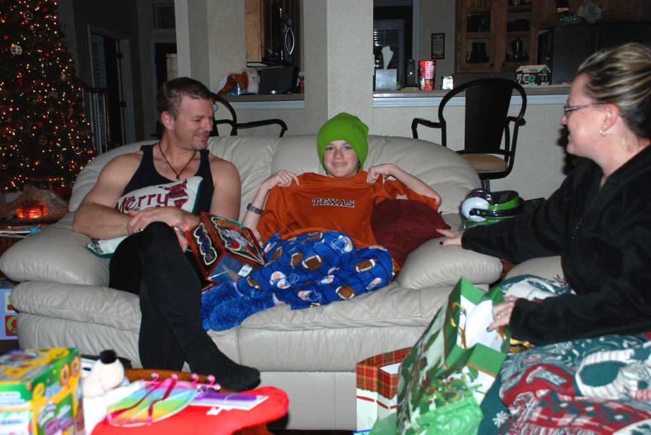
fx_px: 760
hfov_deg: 46.4
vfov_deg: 32.0
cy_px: 218
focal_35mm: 42
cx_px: 326
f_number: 4
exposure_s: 1/60
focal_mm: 28
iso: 200
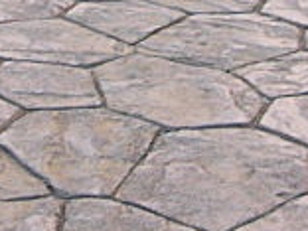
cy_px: -174
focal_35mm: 148
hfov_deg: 13.3
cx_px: 75
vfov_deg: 9.6
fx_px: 1317
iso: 50
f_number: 2.8
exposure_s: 1/60
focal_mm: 6.3
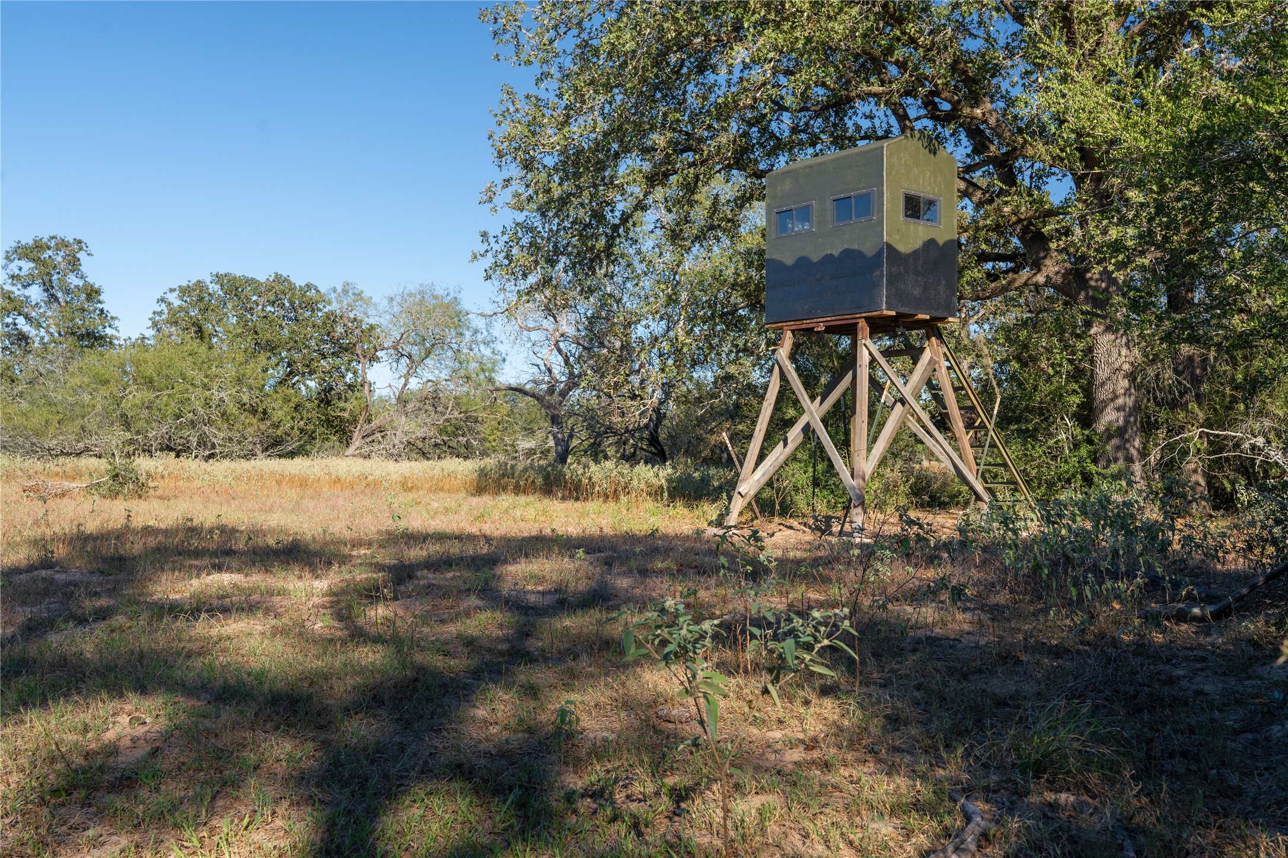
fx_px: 1162
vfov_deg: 40.5
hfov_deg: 58.0
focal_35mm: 32
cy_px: 429
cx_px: 644
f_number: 8
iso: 320
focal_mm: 32.5
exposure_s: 1/250
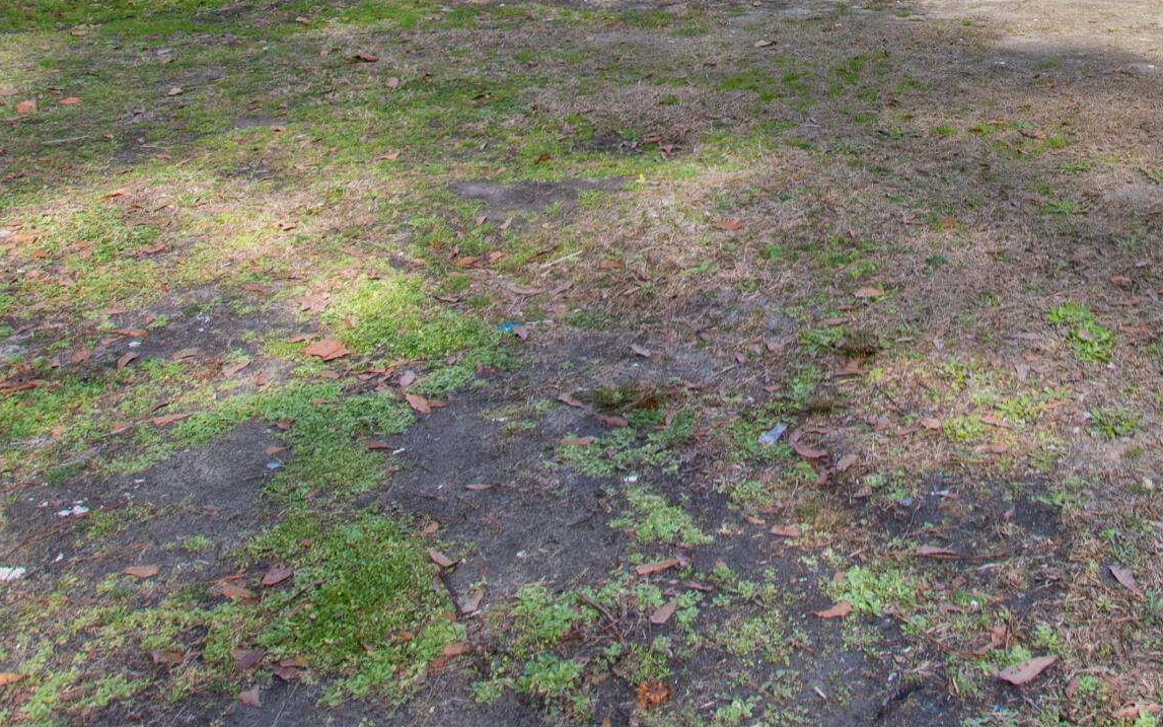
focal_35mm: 40
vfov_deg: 27.2
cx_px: 956
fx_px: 1268
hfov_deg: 46.3
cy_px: -198
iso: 100
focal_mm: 10
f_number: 8
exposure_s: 1/250
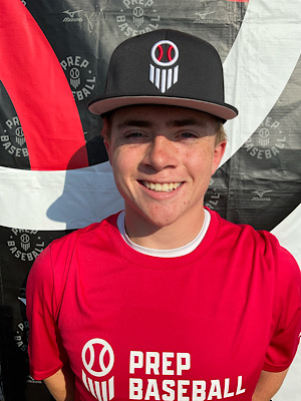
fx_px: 336
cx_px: 150
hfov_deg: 48.2
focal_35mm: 29
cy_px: 200
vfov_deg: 61.7
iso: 16
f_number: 1.8
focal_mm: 3
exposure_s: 1/1984
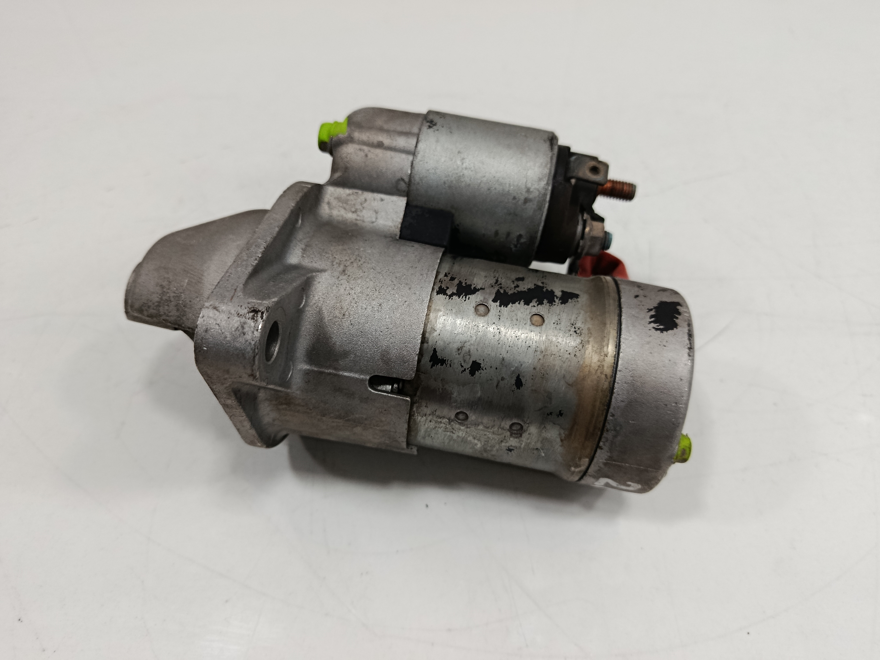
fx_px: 610
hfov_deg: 71.6
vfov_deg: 56.8
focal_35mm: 24
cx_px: 440
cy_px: 330
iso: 1009
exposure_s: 1/100
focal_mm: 5.24
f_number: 1.7
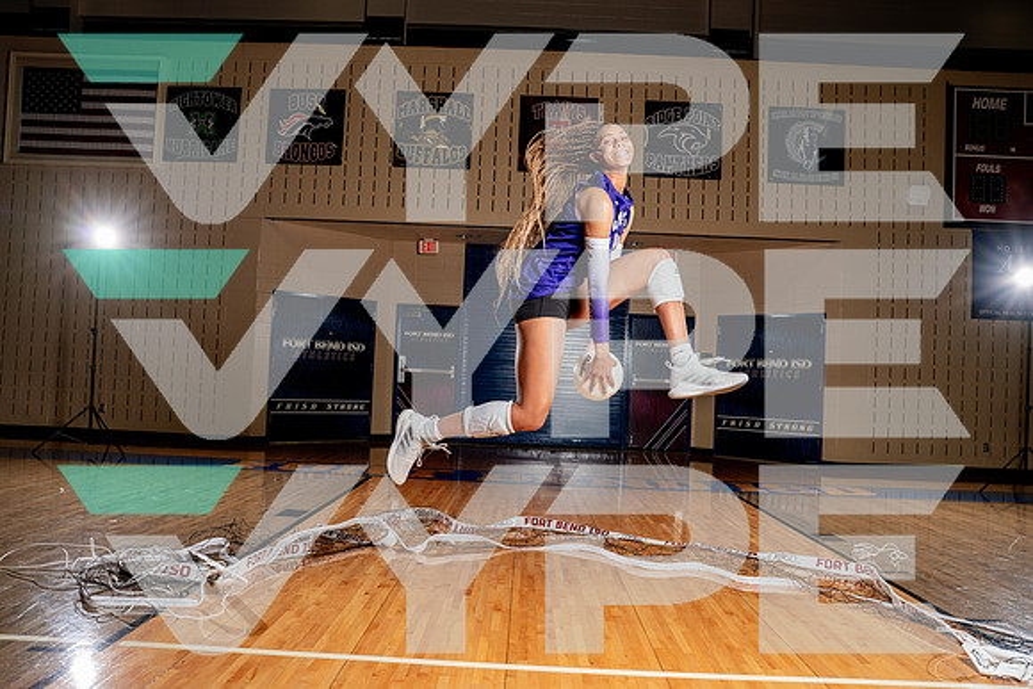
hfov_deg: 65.5
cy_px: 344
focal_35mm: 28
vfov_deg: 46.4
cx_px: 516
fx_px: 804
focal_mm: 28
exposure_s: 1/250
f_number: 5.6
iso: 200
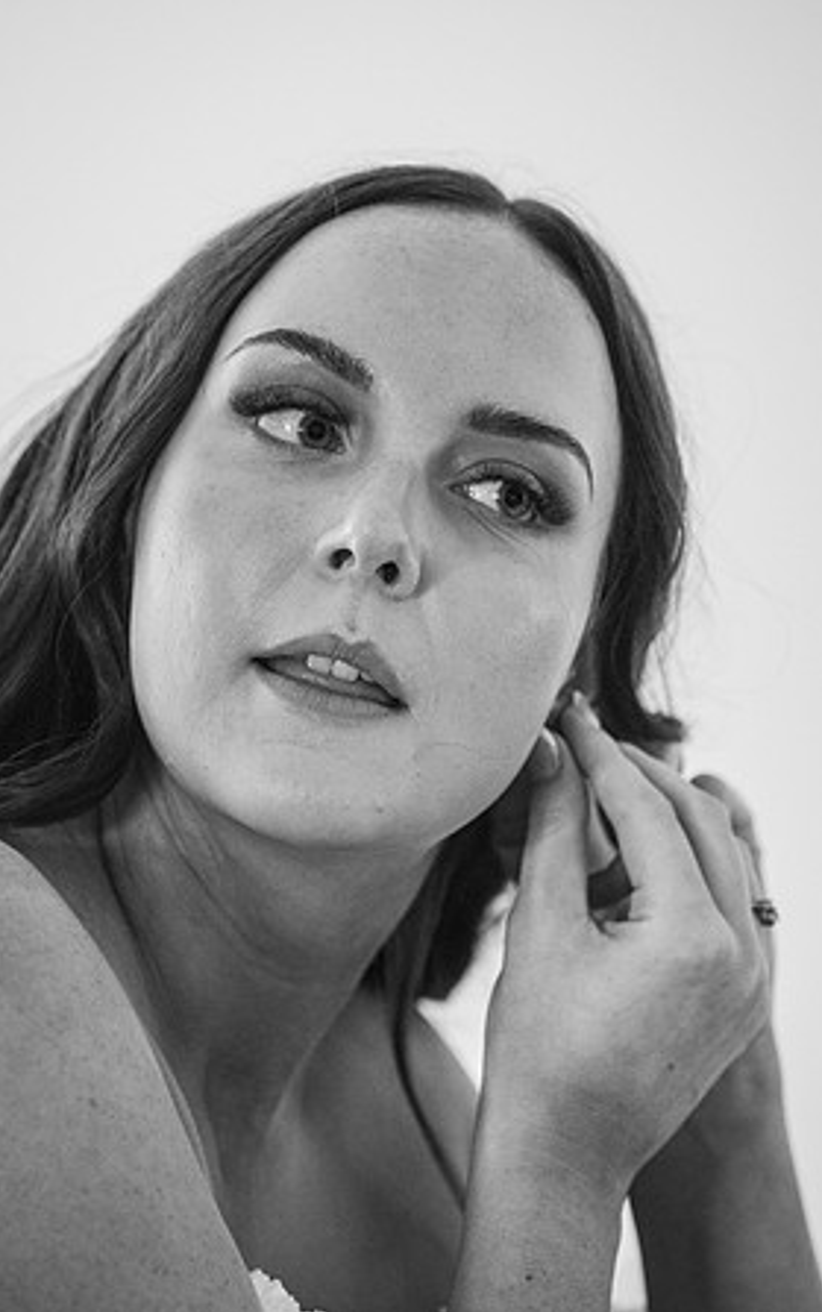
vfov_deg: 8.5
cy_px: 655
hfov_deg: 5.3
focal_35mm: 246
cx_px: 414
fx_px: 8803
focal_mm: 160
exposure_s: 1/200
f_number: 2.8
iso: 3200
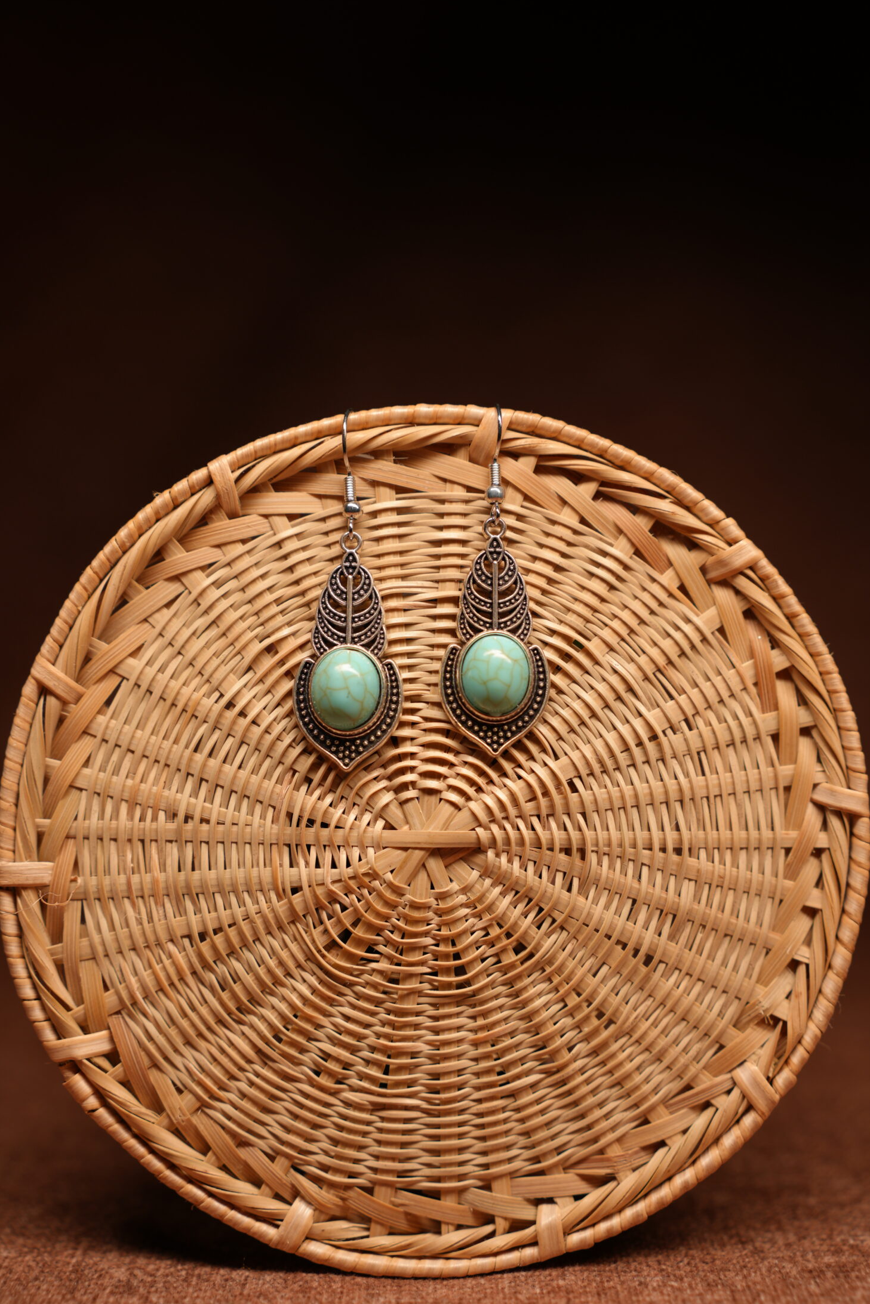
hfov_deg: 32.6
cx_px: 442
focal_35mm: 41
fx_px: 1486
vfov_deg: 47.4
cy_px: 655
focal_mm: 35
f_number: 2.5
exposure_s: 1/250
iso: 125
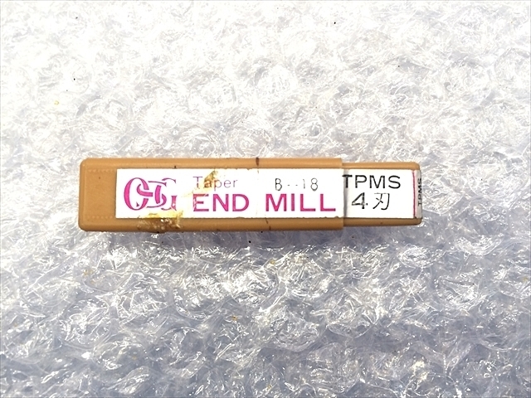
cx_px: 266
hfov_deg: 61.7
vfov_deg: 48.2
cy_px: 199
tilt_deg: -88.2
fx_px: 445
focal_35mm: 29
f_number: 2.2
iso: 80
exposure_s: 1/30
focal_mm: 4.15
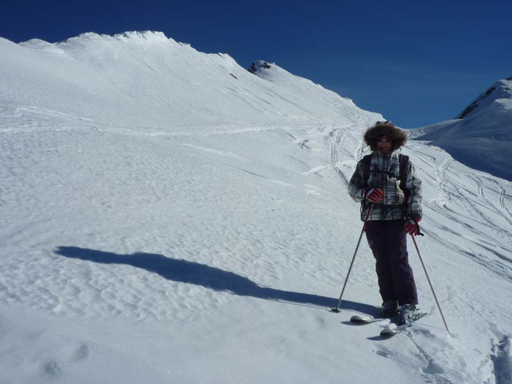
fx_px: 651
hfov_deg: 42.9
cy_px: 192
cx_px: 256
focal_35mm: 44
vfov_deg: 32.9
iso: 80
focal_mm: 7.8
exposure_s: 1/800
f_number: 7.1
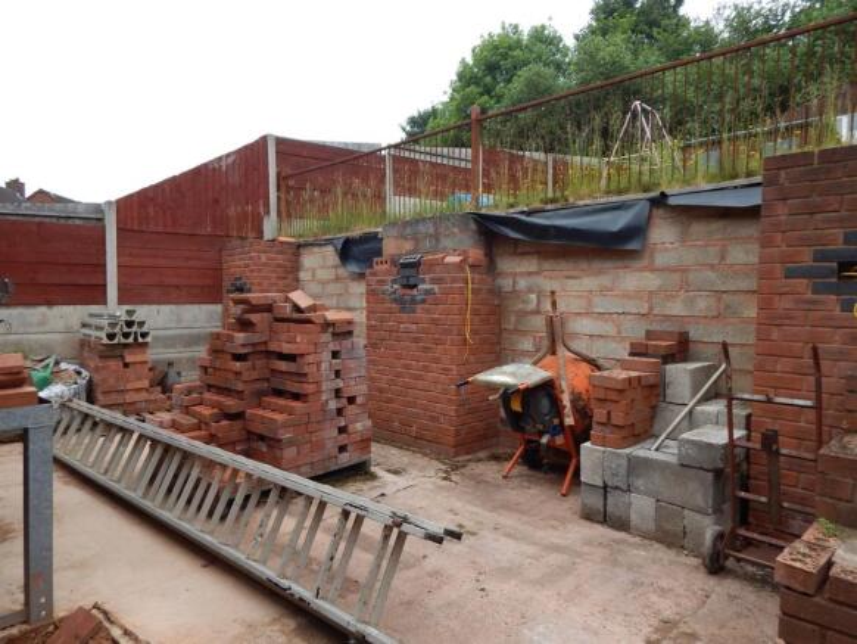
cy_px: 322
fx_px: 545
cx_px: 428
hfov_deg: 76.4
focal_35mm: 22
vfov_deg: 61.1
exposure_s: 1/400
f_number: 3
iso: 125
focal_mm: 4
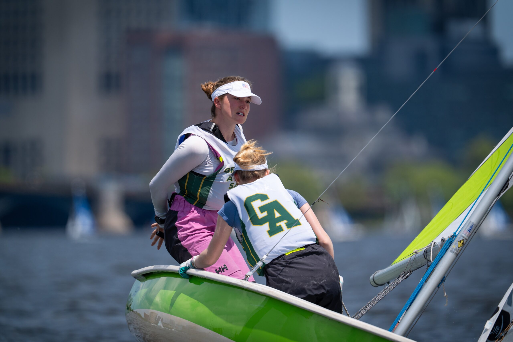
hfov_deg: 4.9
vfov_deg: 3.3
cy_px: 171
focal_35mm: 420
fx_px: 5985
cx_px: 256
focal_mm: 420
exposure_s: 1/4000
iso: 320
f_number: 4
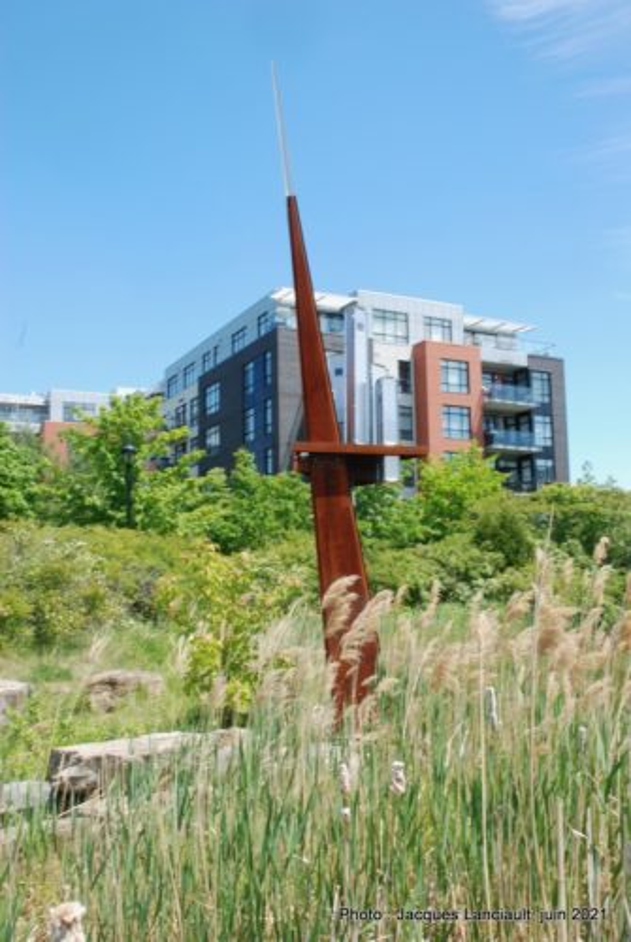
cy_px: 471
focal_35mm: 33
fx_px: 865
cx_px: 316
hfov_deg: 40.1
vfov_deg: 57.2
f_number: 20
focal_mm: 22
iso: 100
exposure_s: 1/20
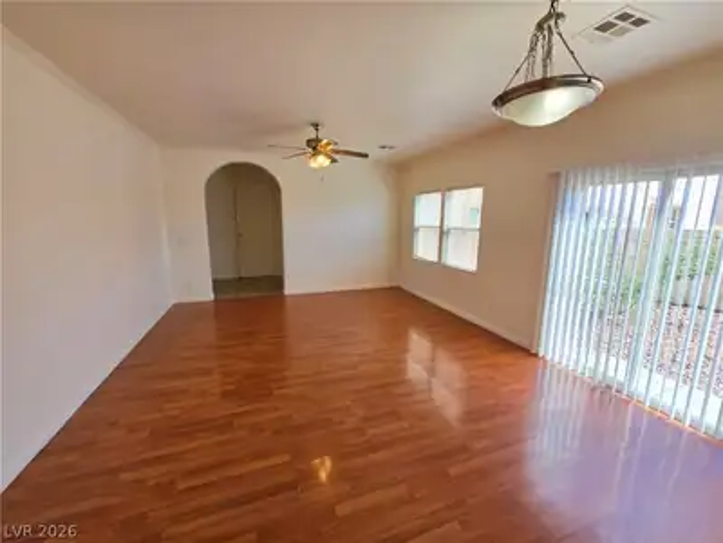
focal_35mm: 13
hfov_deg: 106.2
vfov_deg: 89.9
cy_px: 272
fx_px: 272
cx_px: 362
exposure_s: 1/120
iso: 20
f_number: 1.9
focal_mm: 2.2
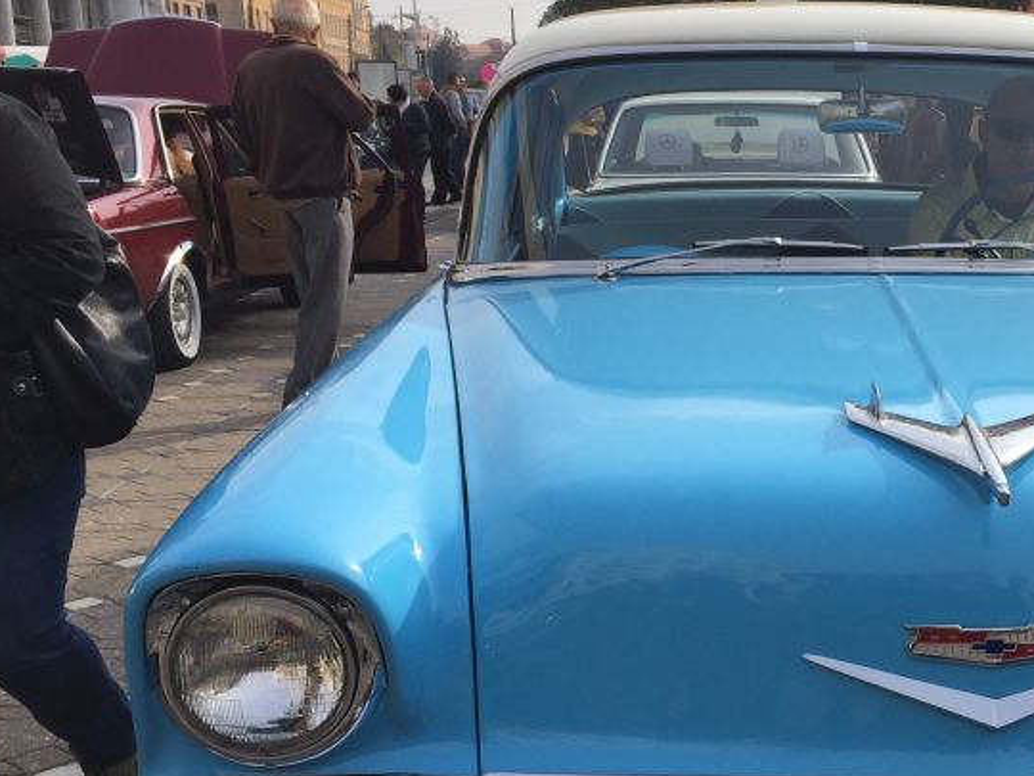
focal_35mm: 55
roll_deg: -0.2
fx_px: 1643
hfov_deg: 33.4
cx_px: 898
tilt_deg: -10.9
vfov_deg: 26.5
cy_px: 473
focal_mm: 4.15
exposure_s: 1/2198
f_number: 2.2
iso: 32
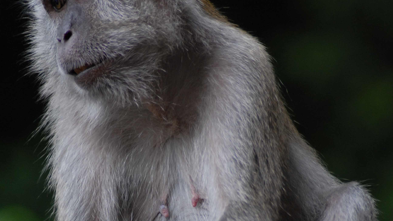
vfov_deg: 2.9
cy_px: 179
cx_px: 197
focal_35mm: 424
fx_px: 4419
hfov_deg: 5.1
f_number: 4.8
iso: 400
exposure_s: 1/250
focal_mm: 180
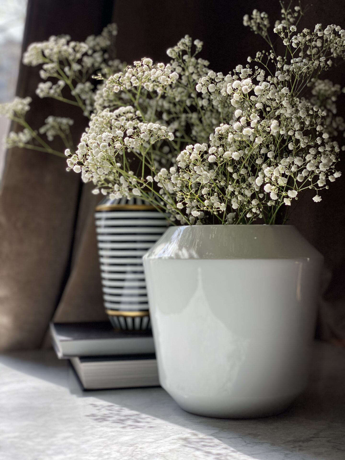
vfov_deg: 36.8
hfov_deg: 28.0
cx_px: 172
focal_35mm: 52
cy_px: 230
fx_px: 691
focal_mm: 6
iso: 20
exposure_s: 1/189
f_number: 2
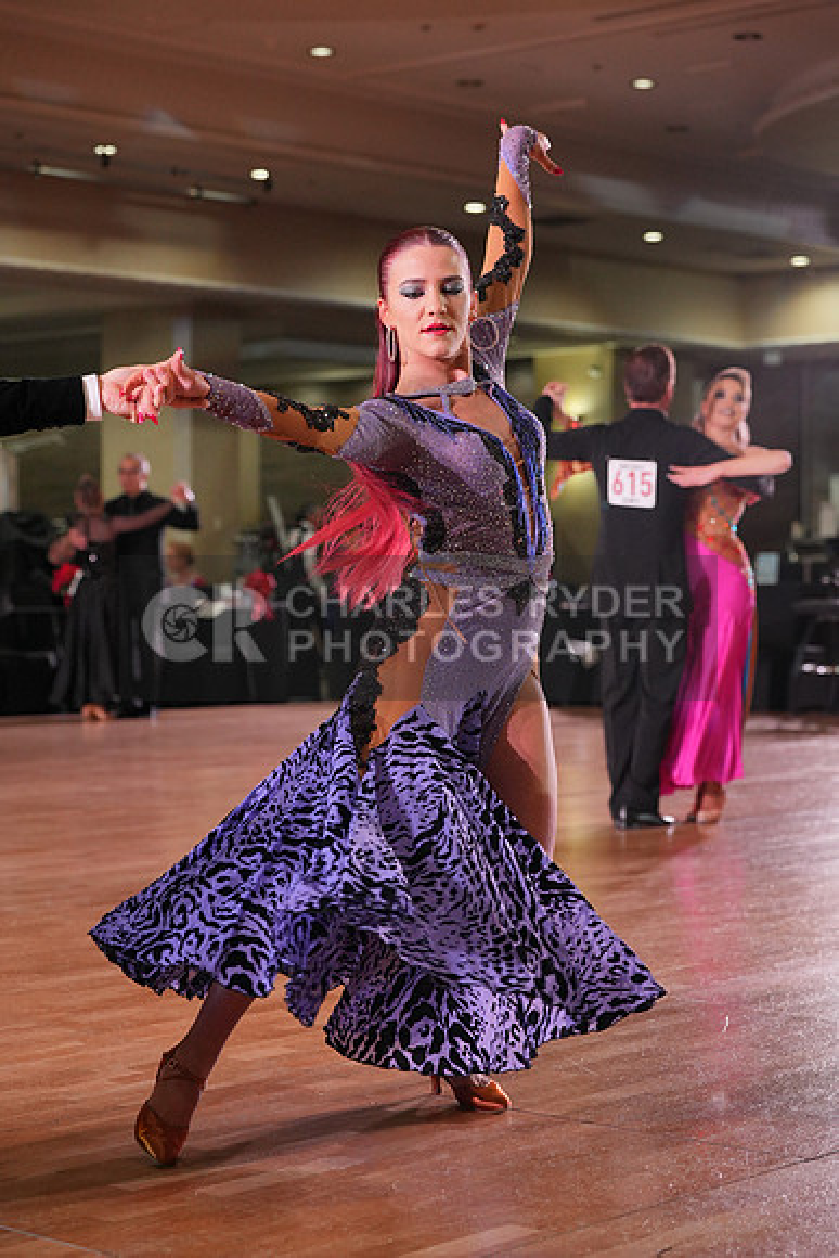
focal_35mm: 70
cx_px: 420
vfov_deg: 28.8
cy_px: 629
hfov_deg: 19.5
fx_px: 2445
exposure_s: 1/500
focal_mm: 70
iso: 2000
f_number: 4
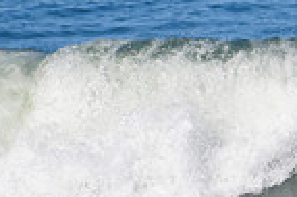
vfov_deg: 0.4
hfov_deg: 0.7
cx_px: 590
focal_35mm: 3051
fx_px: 25142
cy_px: 132
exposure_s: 1/2000
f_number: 5.6
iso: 320
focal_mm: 500
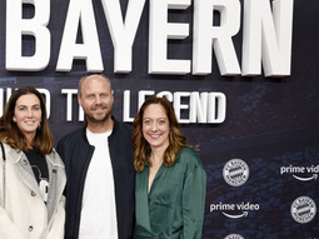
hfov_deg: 36.4
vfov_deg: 28.3
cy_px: 164
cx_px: 69
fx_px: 470
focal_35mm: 51
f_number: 6.3
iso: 1000
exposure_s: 1/125
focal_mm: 30
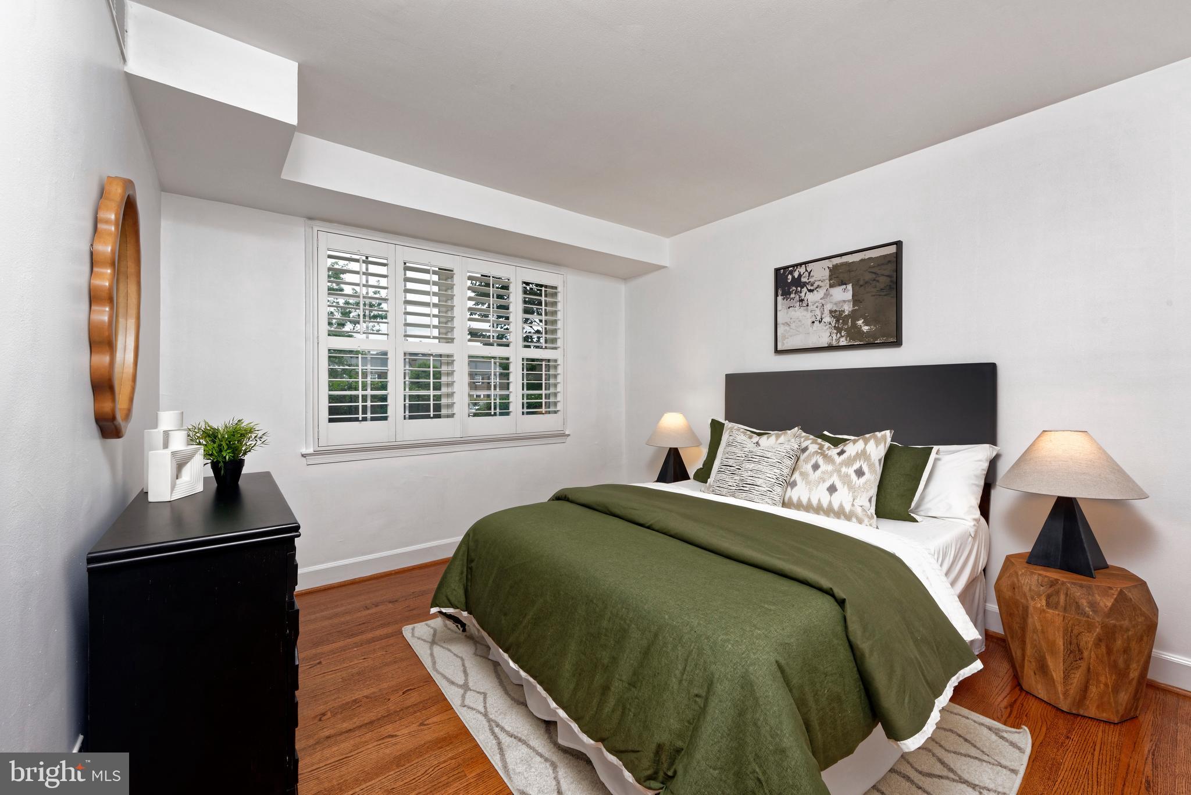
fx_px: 463
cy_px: 398
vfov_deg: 81.2
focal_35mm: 14
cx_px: 596
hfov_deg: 104.2
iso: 320
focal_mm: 14
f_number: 13
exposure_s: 1/25
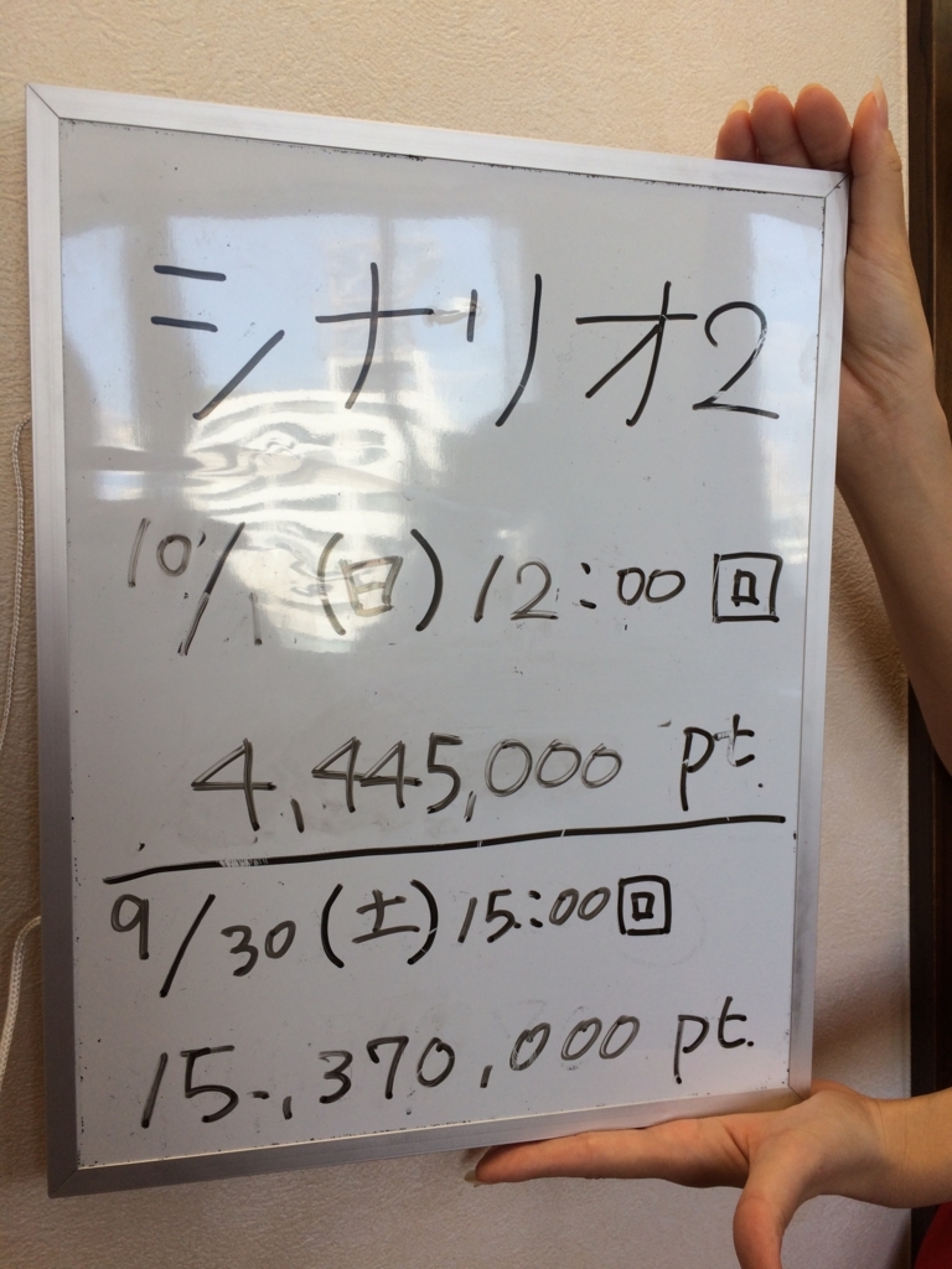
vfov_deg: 61.7
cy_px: 634
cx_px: 476
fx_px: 1063
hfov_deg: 48.2
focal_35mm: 29
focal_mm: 4.15
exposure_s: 1/151
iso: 32
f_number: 2.2
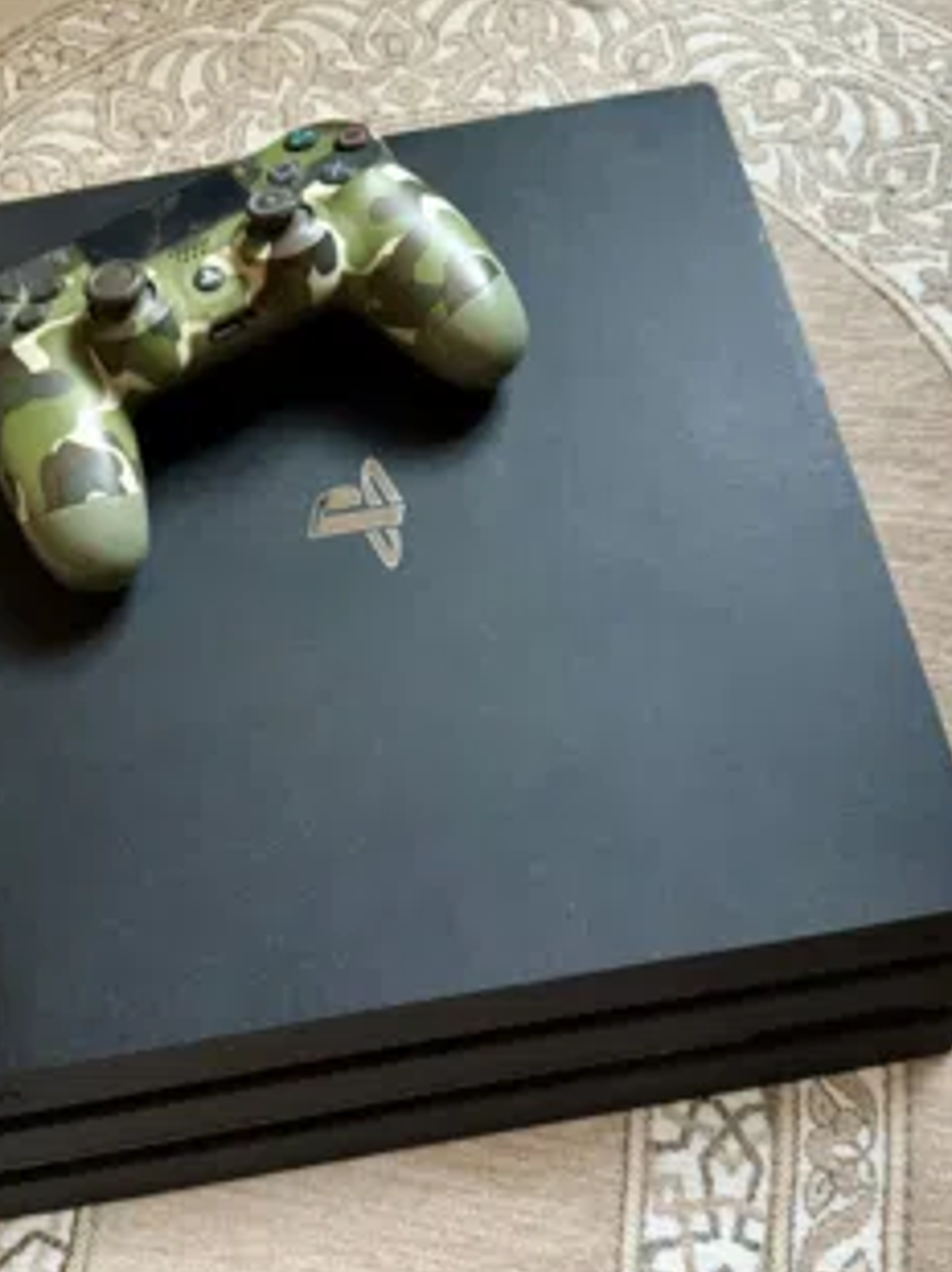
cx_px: 390
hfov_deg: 45.2
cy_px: 771
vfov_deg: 57.9
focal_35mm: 31
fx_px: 1138
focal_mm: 6.76
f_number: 1.78
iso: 1000
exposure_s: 1/37
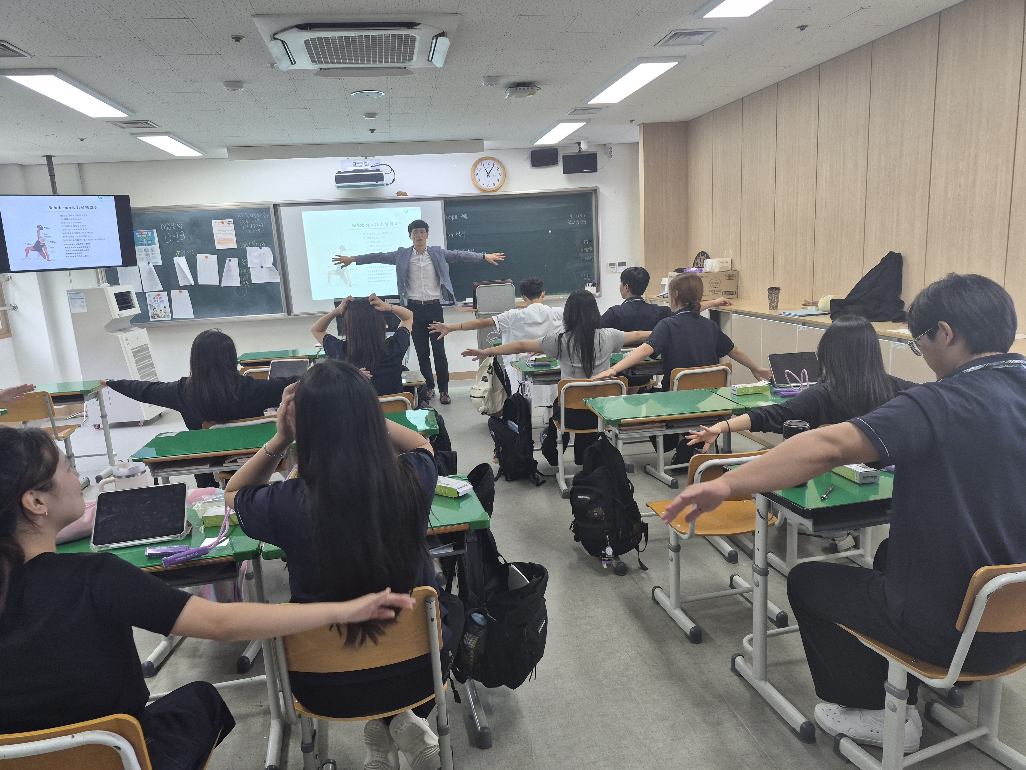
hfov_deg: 73.9
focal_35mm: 23
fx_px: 682
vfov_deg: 58.9
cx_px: 513
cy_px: 385
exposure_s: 1/120
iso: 100
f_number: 1.8
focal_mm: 5.4
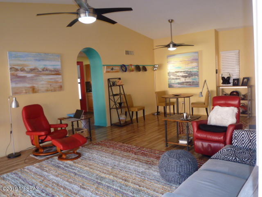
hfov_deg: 61.7
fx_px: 219
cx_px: 131
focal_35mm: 29
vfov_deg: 48.2
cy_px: 98
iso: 200
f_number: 3.4
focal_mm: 4.7
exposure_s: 1/30
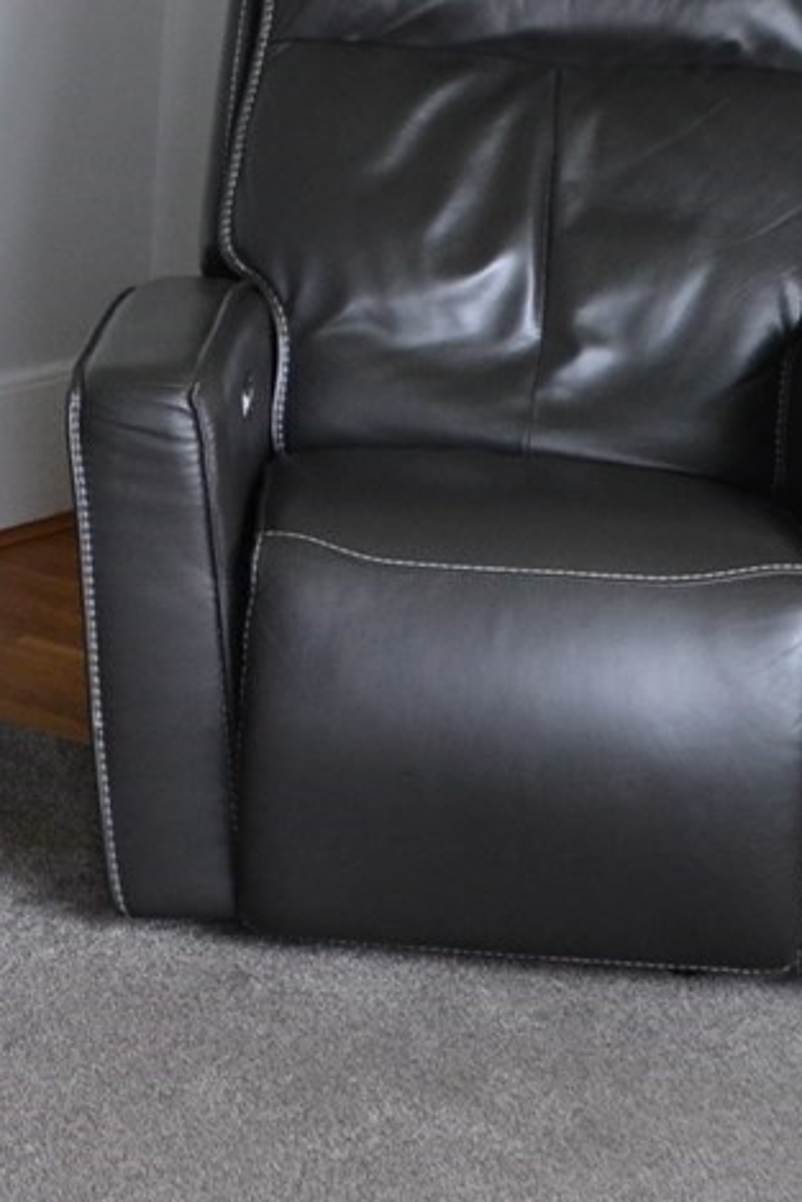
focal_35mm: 131
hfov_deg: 10.3
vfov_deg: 15.4
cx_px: -233
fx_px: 4374
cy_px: 81
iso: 400
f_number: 4.5
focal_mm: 20
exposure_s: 1/80
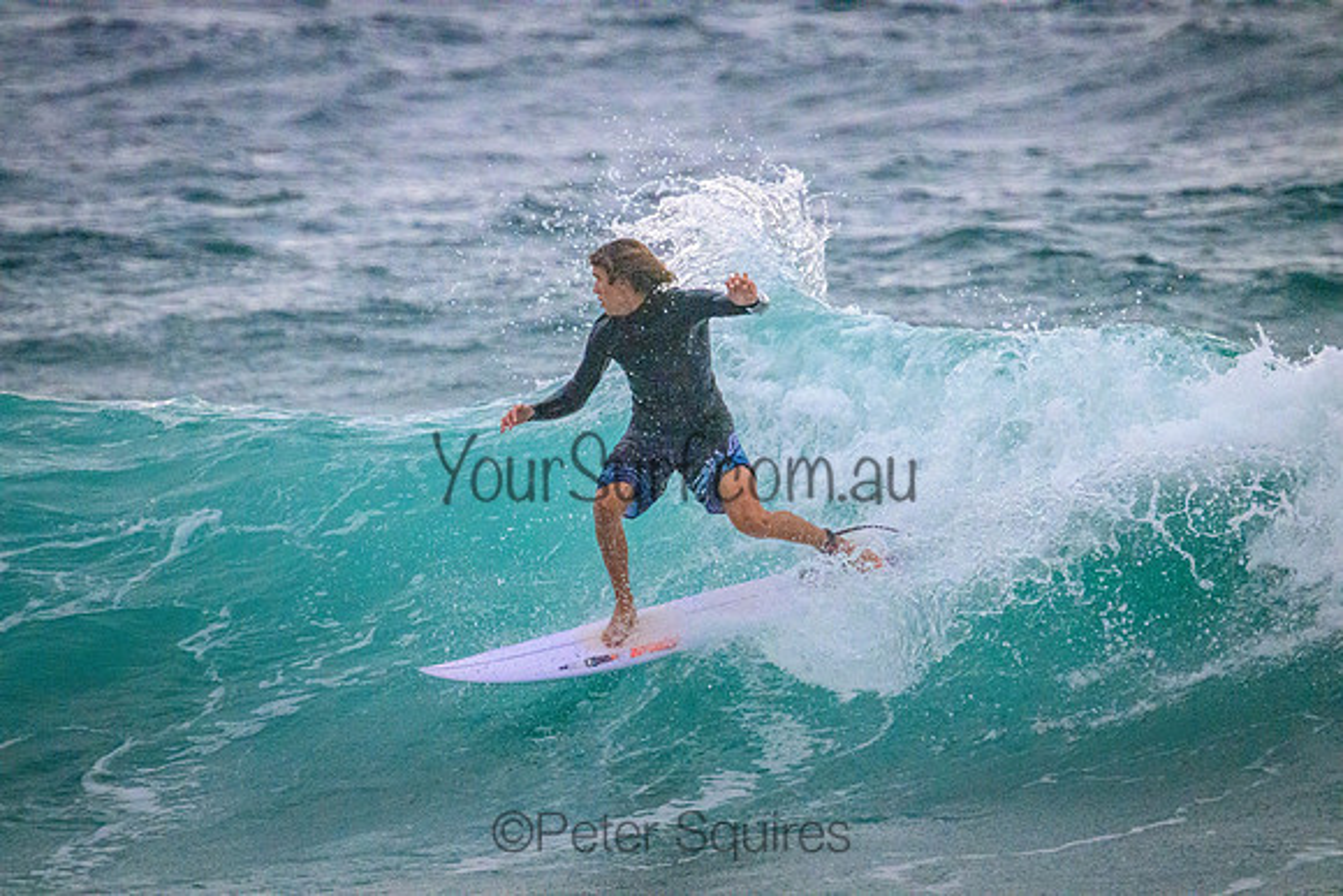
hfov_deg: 2.6
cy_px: 448
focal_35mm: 800
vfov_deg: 1.7
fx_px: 29850
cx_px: 672
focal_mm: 800
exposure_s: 1/2000
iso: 16000
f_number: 11
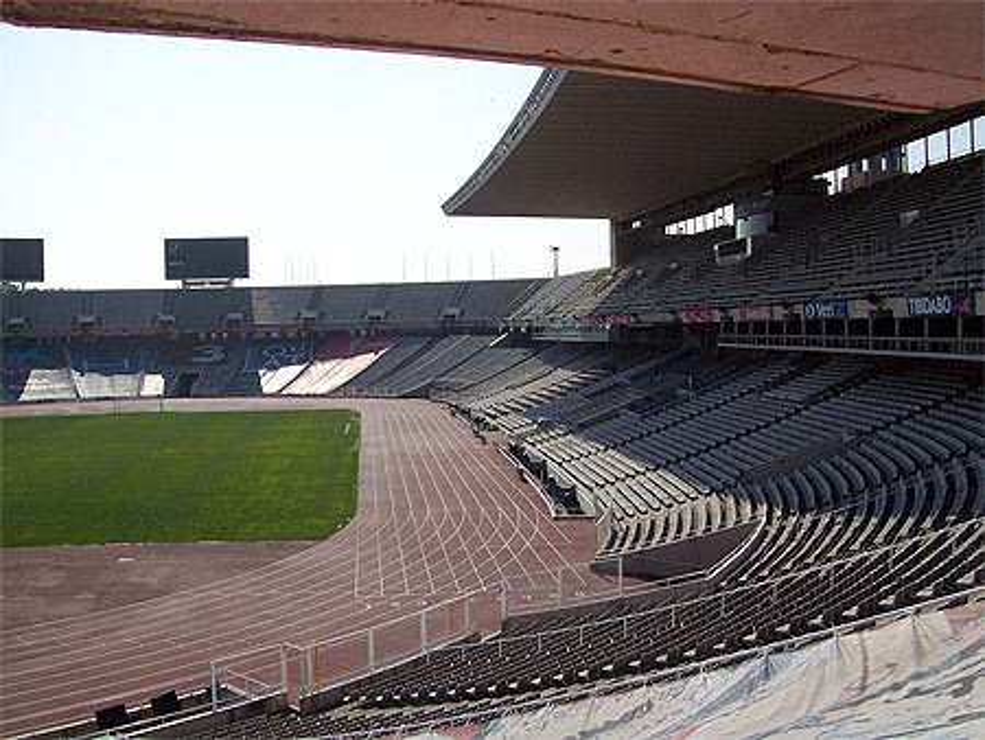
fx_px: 1025
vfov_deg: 39.7
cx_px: 492
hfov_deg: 51.3
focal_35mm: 36
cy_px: 370
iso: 80
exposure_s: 1/1060
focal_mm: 6
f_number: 4.8
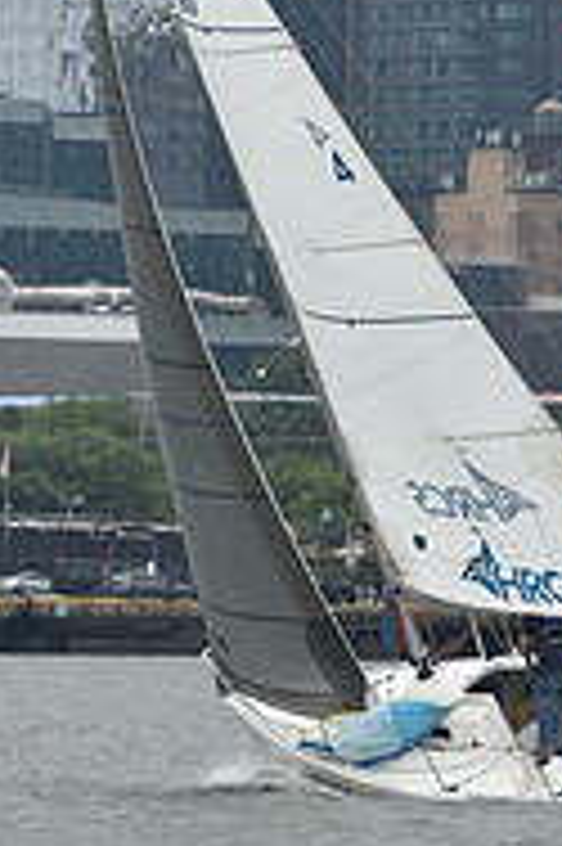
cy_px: 50
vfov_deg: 3.3
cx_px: 277
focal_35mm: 618
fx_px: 14497
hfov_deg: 2.2
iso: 400
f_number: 7.1
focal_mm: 200
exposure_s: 1/800
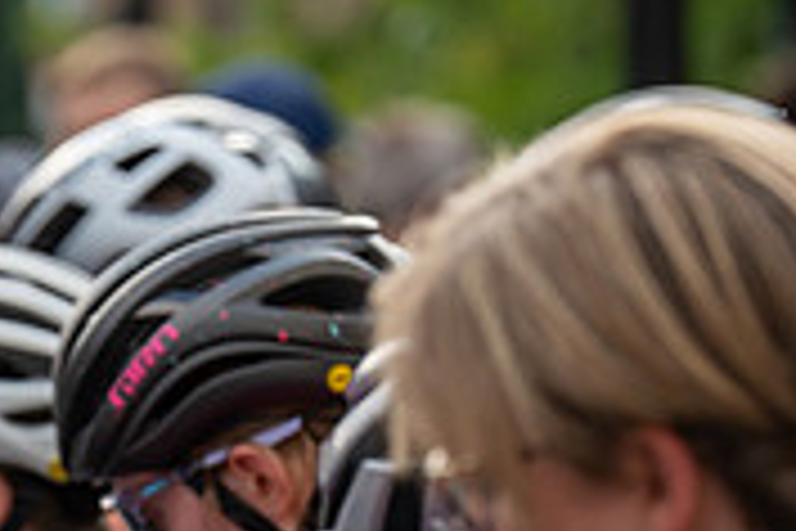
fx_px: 15300
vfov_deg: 2.0
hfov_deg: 3.0
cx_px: -315
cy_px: 522
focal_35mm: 692
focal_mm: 163
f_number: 4.5
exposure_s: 1/1250
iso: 500
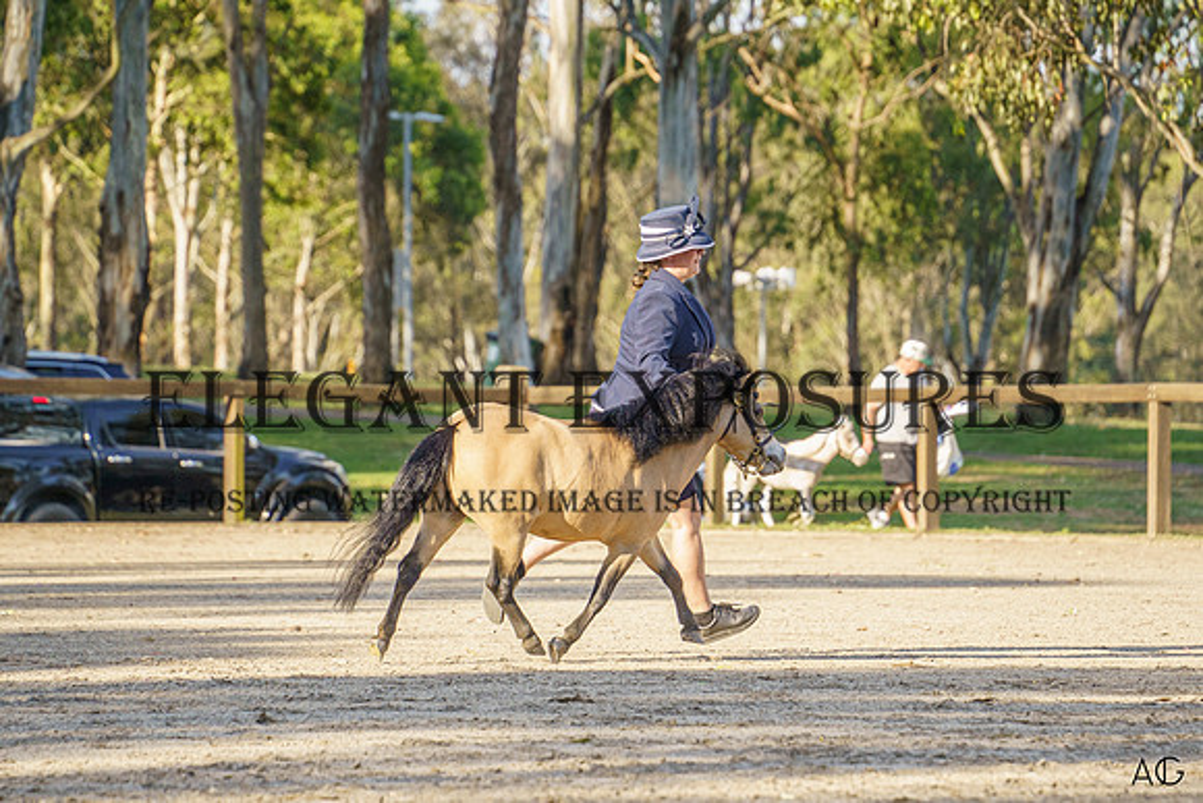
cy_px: 391
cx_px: 635
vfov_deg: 5.5
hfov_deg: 8.3
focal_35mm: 249
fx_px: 8320
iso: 1600
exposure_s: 1/1600
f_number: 5.6
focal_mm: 200
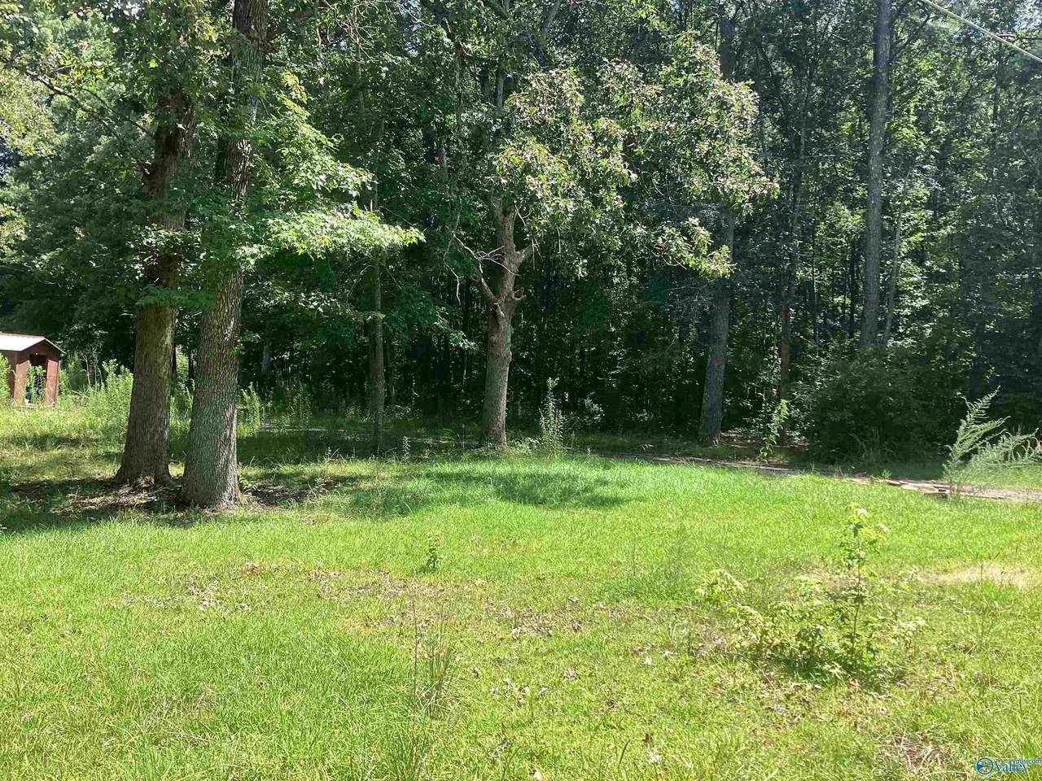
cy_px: 390
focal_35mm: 31
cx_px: 521
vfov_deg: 45.4
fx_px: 933
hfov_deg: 58.4
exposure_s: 1/342
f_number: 2.4
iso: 25
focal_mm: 3.3
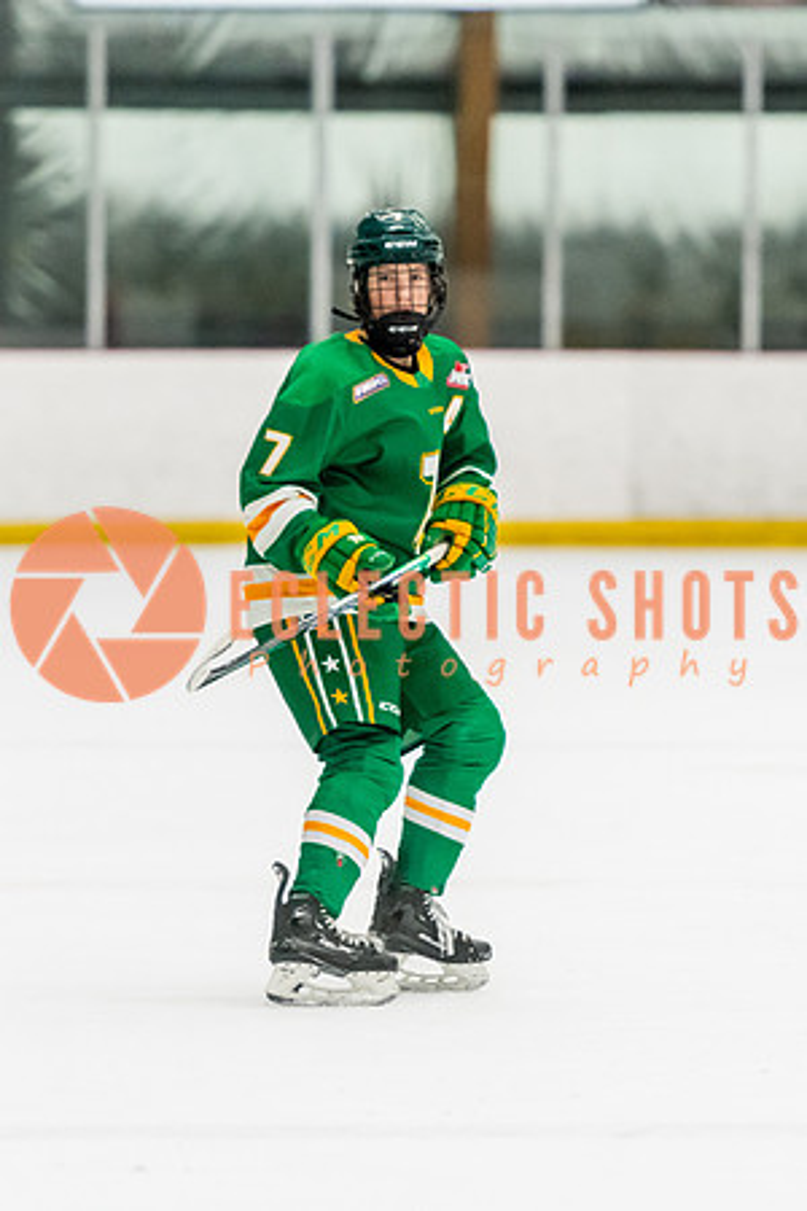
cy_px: 618
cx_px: 522
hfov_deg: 4.1
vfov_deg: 6.1
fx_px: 11286
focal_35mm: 336
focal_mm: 190
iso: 3200
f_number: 2.8
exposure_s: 1/800
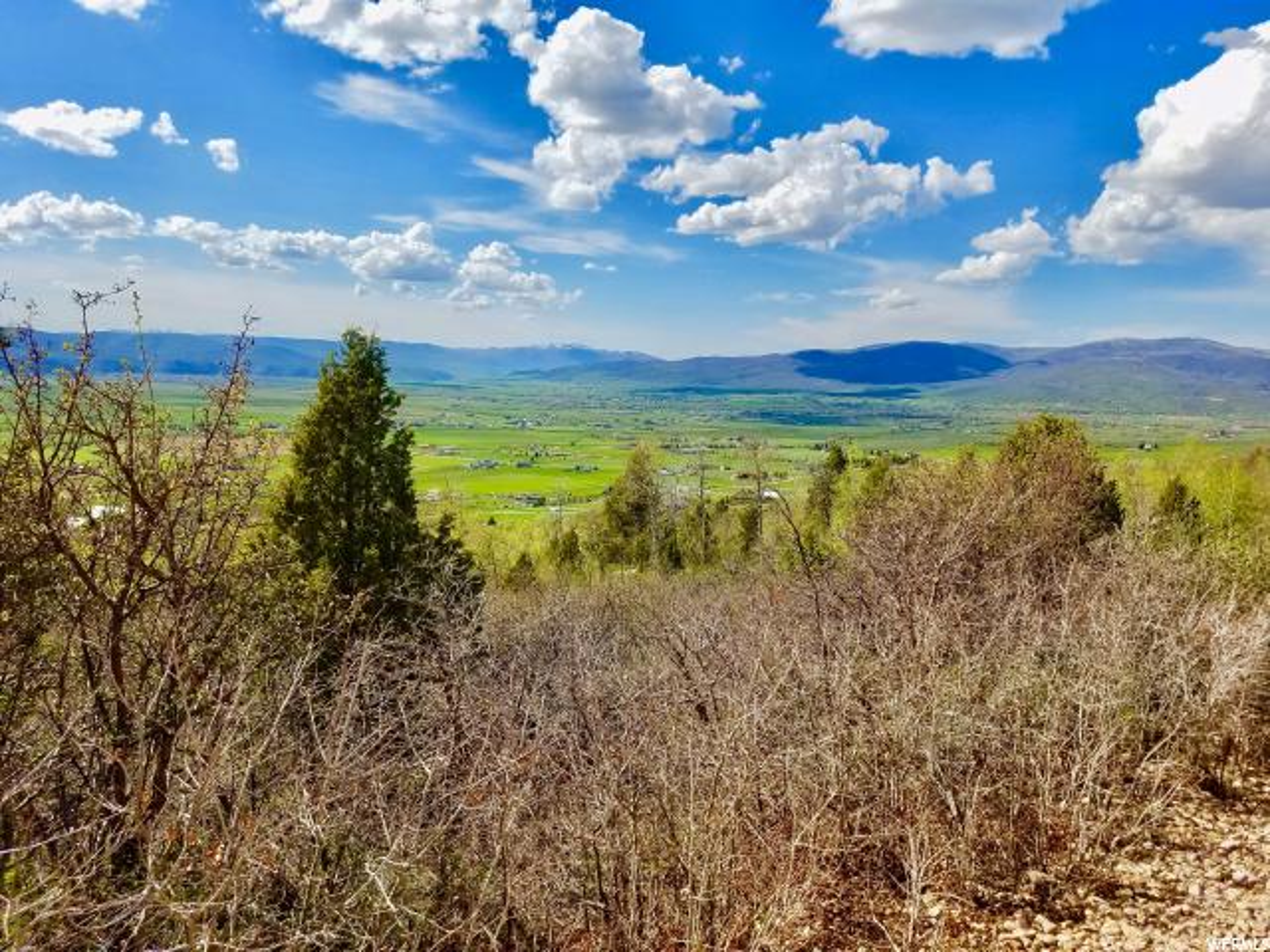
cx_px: 635
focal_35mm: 26
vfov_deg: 53.1
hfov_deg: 67.3
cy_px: 476
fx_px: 954
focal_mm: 4.2
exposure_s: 1/3352
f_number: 1.7
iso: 50
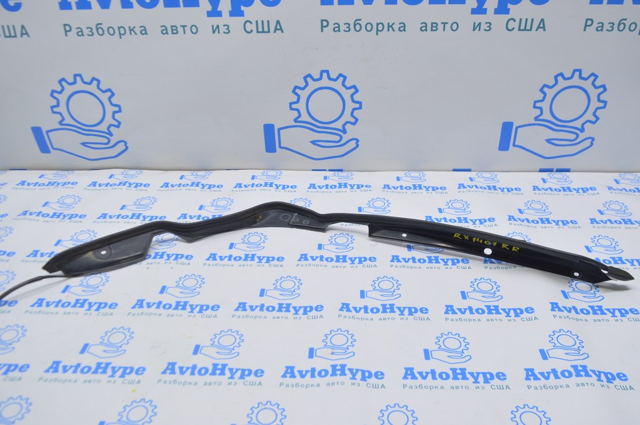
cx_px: 320
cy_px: 212
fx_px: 560
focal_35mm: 32
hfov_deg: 59.5
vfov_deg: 41.6
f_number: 5.6
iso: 400
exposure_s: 1/20
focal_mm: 21
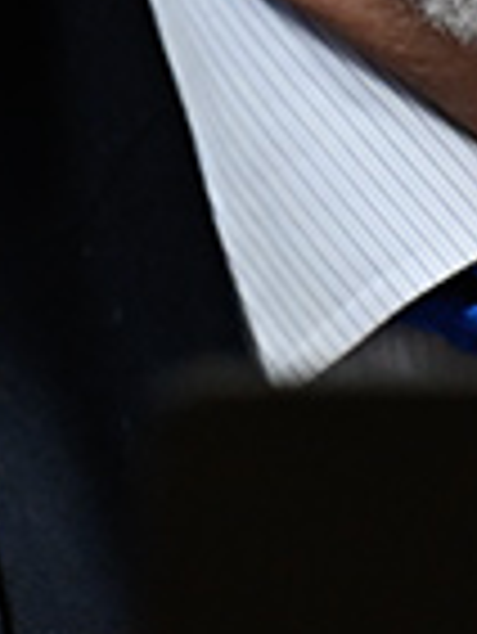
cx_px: 896
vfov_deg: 1.5
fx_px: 24895
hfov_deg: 1.1
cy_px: -544
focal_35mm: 1357
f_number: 2.8
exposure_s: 1/160
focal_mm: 155
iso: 1600
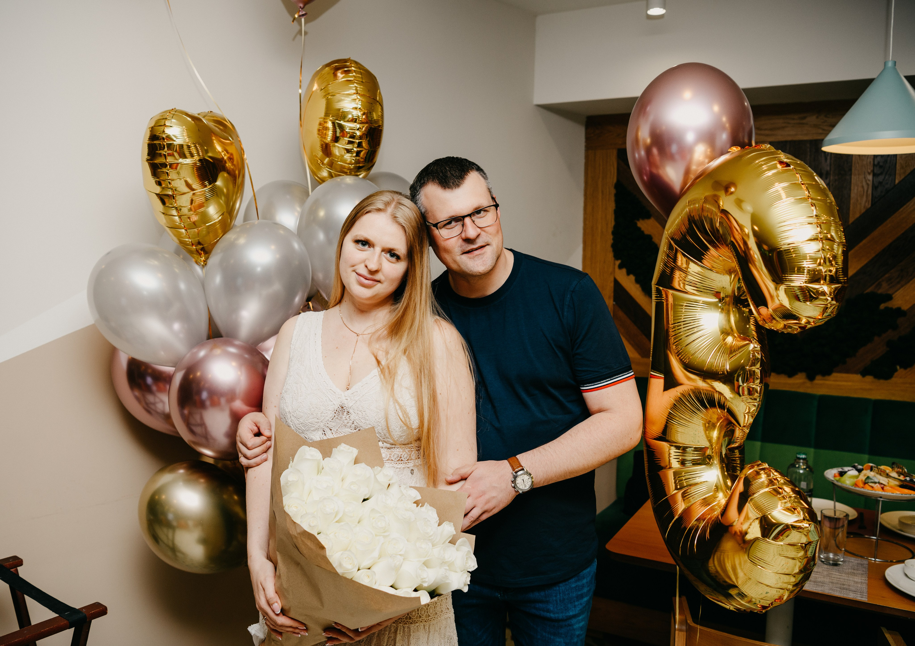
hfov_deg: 57.4
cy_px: 317
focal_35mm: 32
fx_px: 834
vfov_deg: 42.3
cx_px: 417
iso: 250
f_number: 3.5
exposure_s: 1/160
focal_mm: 29
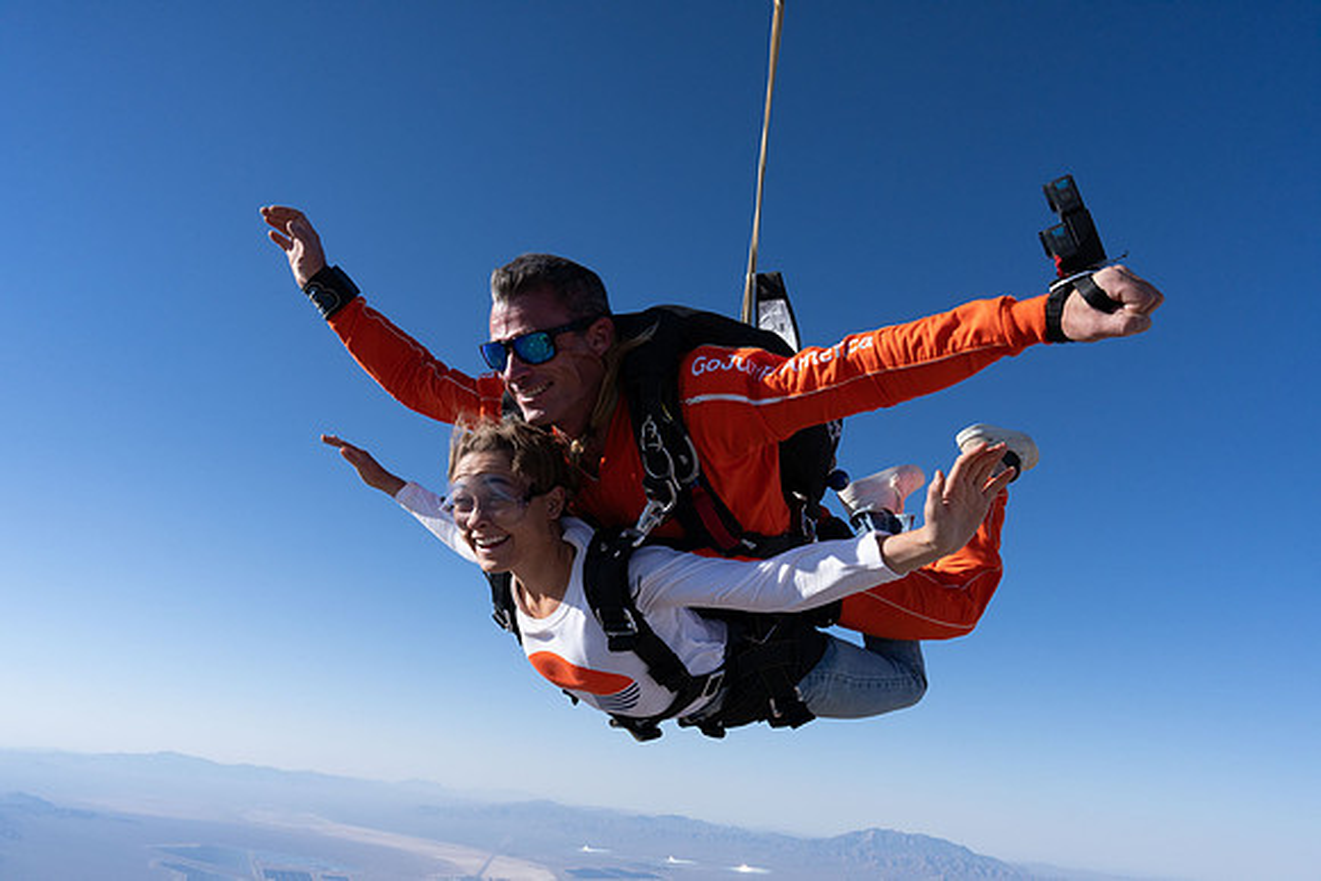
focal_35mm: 24
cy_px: 440
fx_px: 881
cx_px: 660
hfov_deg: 73.7
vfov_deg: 53.2
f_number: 10
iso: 800
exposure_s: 1/2000
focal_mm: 24
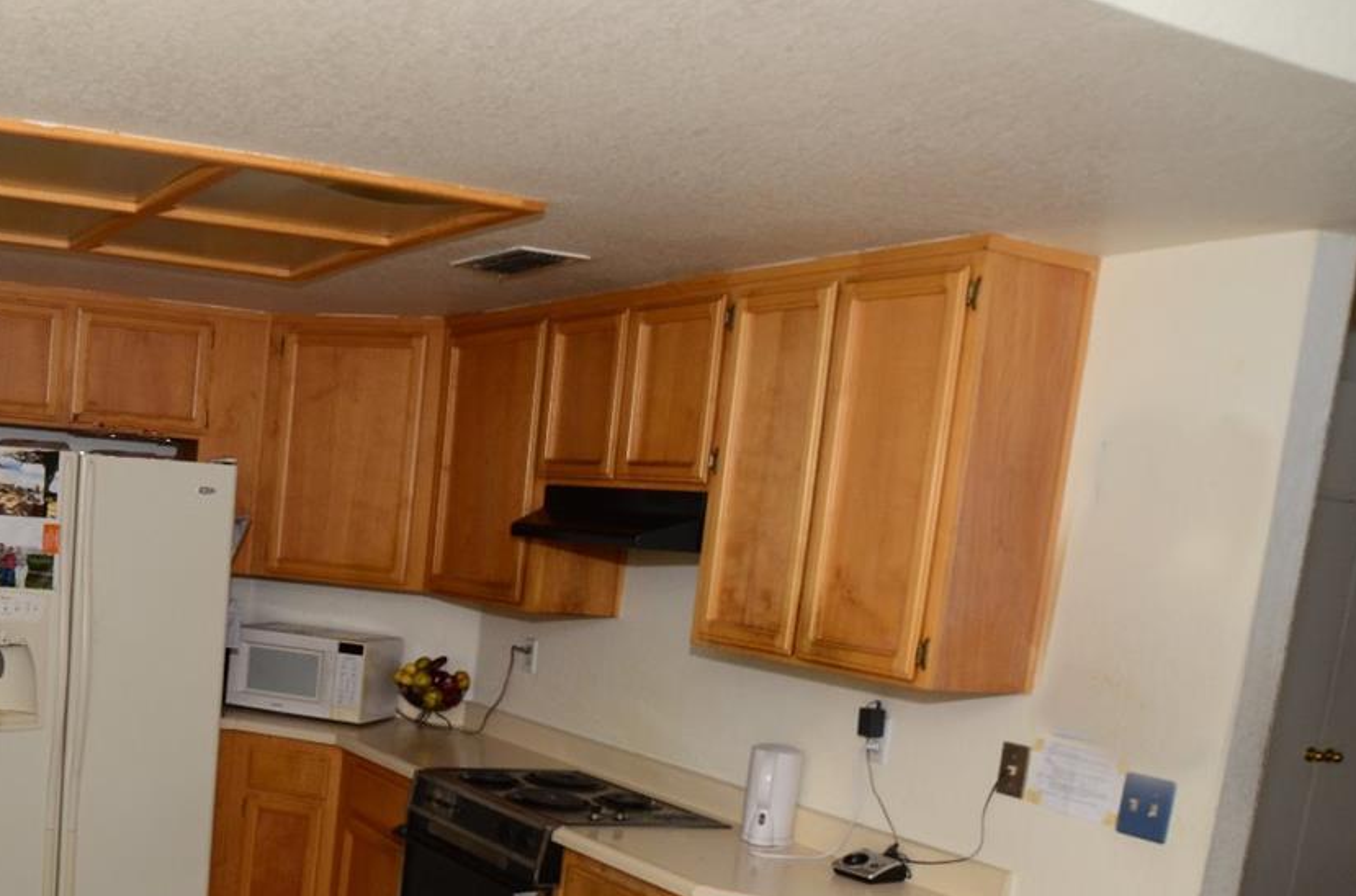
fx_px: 1428
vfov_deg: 33.3
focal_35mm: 38
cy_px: 778
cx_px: 221
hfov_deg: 47.3
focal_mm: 14
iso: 400
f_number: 5.6
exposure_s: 1/160
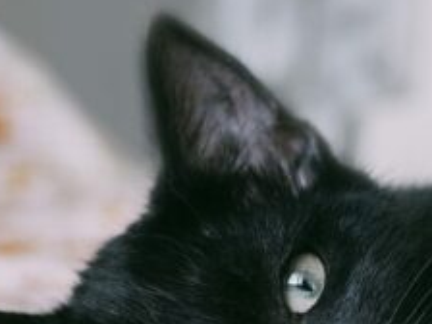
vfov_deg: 11.0
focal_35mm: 134
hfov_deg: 14.6
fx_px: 1672
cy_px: 332
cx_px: 368
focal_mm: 25
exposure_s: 1/320
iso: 1250
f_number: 2.8
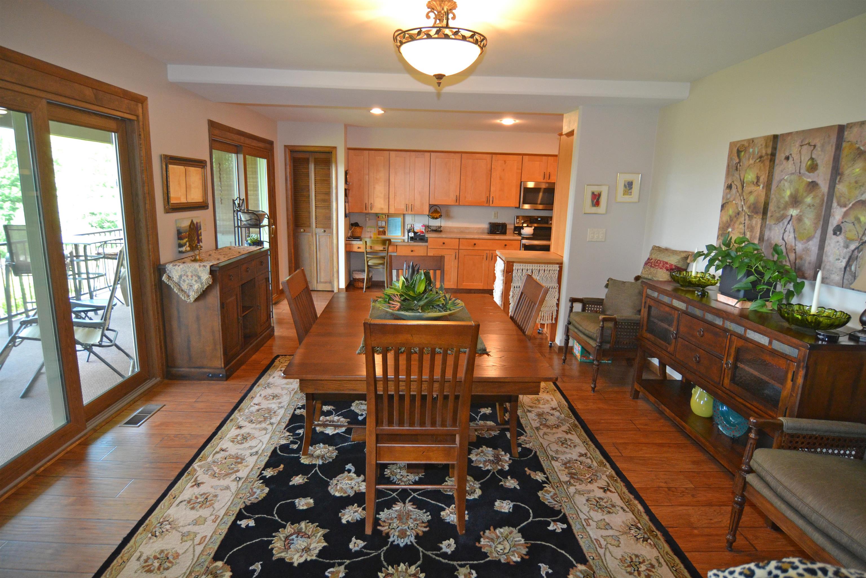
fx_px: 433
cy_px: 289
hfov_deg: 90.0
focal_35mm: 18
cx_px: 433
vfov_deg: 67.4
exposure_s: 1/60
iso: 900
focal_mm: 12
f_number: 4
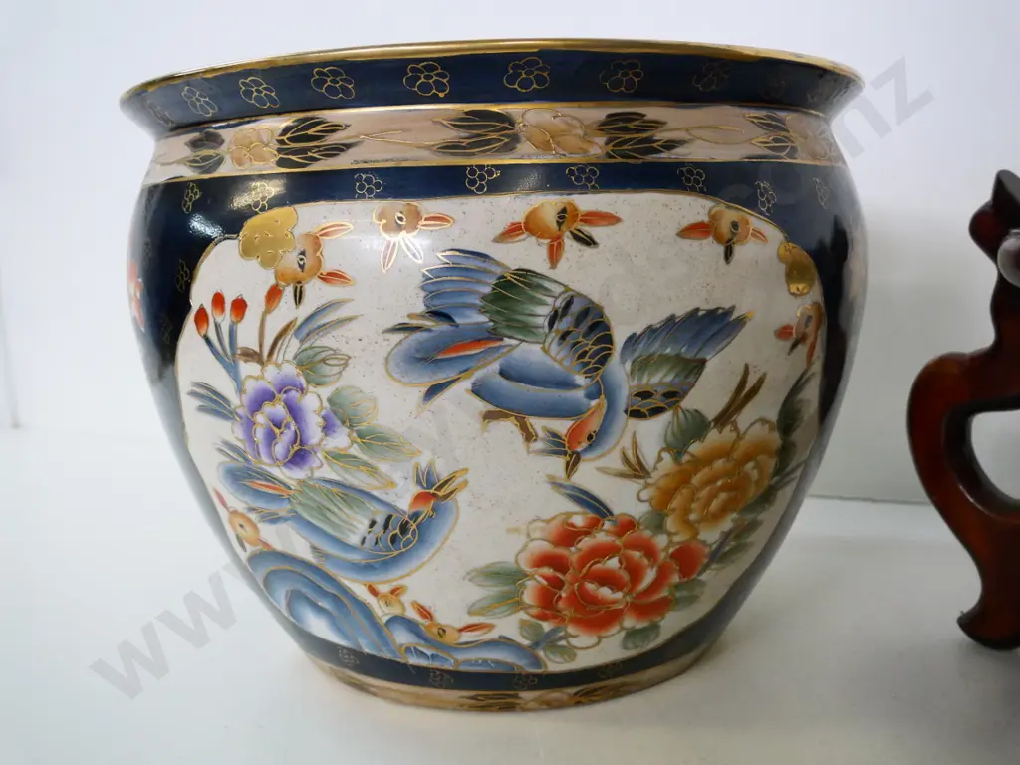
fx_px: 1002
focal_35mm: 34
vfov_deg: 41.8
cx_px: 510
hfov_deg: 54.0
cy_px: 382
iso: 3200
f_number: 5
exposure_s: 1/250
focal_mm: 17
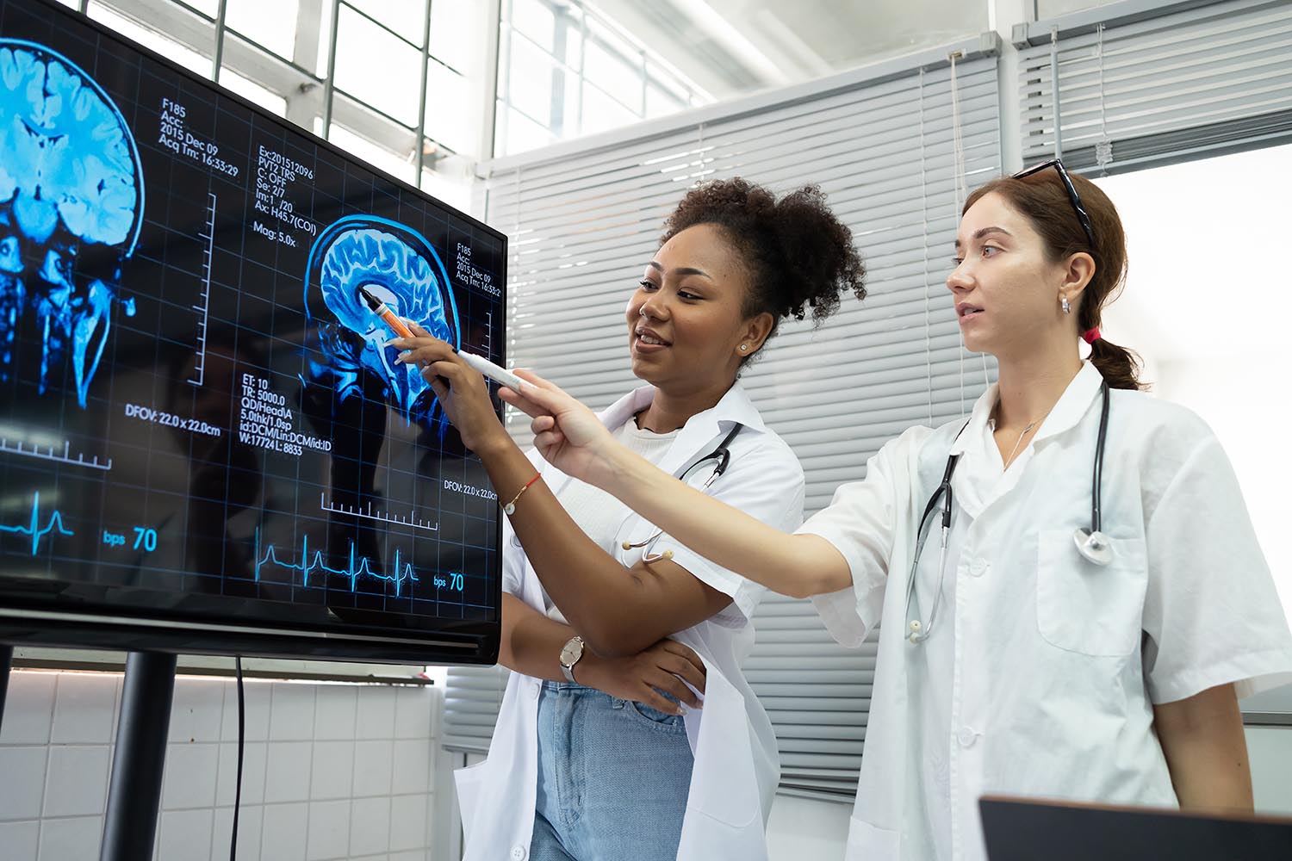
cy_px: 430
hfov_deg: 54.4
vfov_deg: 37.9
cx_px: 646
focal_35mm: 35
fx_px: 1256
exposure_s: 1/250
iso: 1600
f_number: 3.2
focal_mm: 35
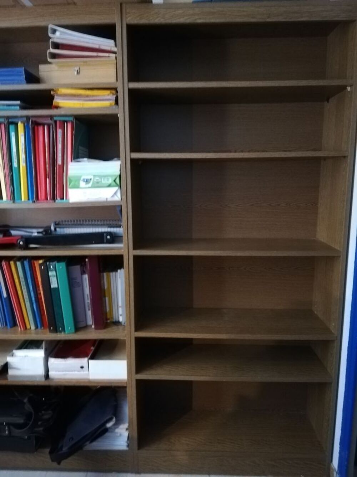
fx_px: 357
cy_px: 238
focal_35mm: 26
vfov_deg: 67.3
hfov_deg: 53.1
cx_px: 178
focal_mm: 3.81
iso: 1250
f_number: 2.2
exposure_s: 1/16.7
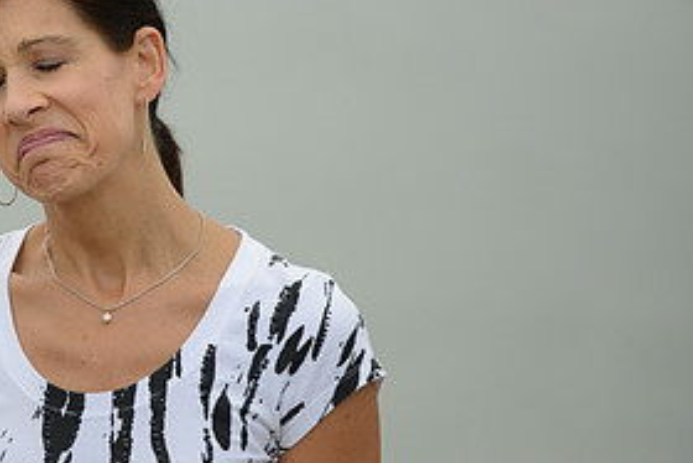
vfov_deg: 3.3
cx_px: 25
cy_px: 135
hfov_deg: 5.0
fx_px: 7973
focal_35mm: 414
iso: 800
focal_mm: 200
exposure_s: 1/4000
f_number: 2.8
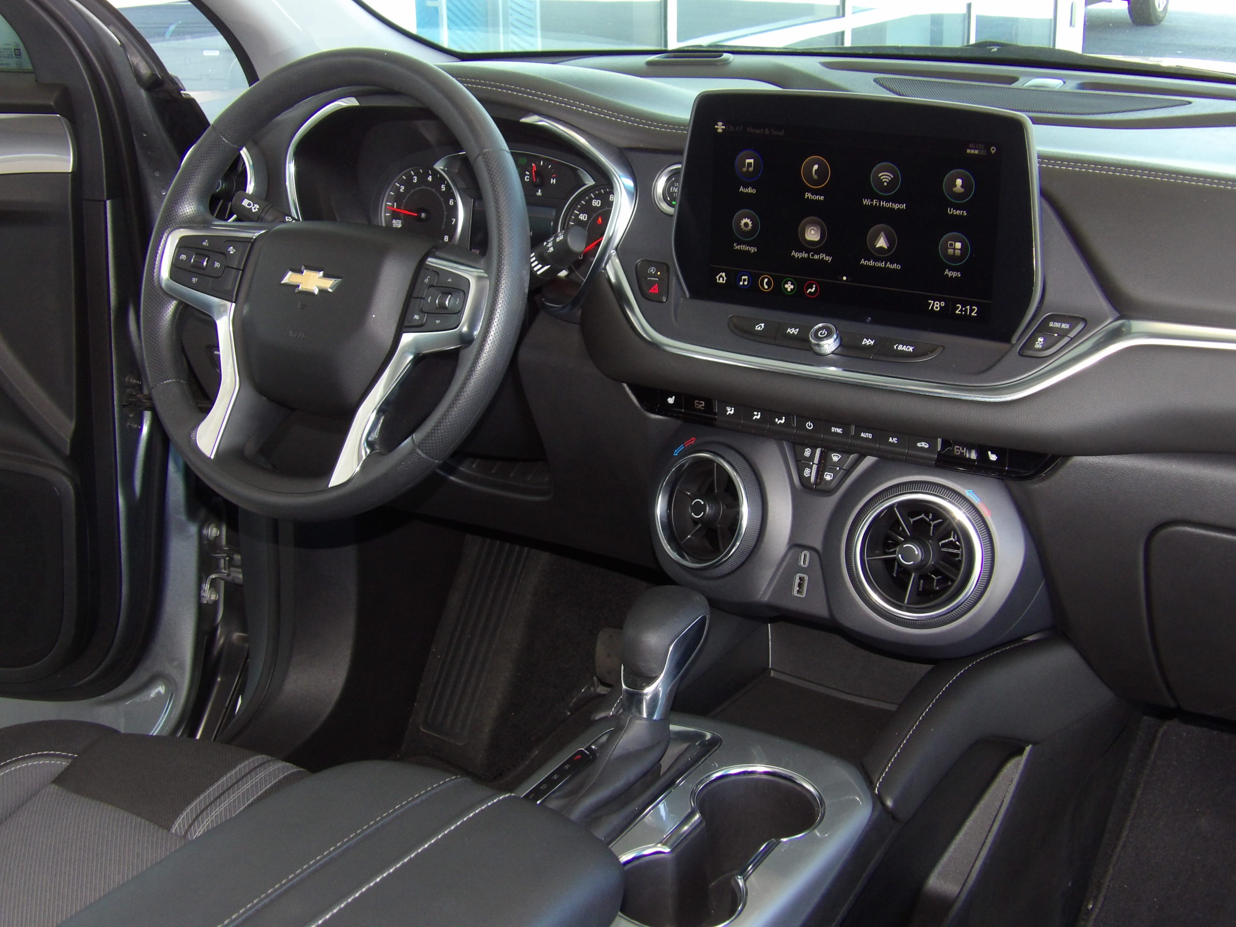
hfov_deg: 41.2
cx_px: 618
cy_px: 464
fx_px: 1642
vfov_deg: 31.5
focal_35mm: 46
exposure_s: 1/28
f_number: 3.8
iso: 250
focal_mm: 8.2
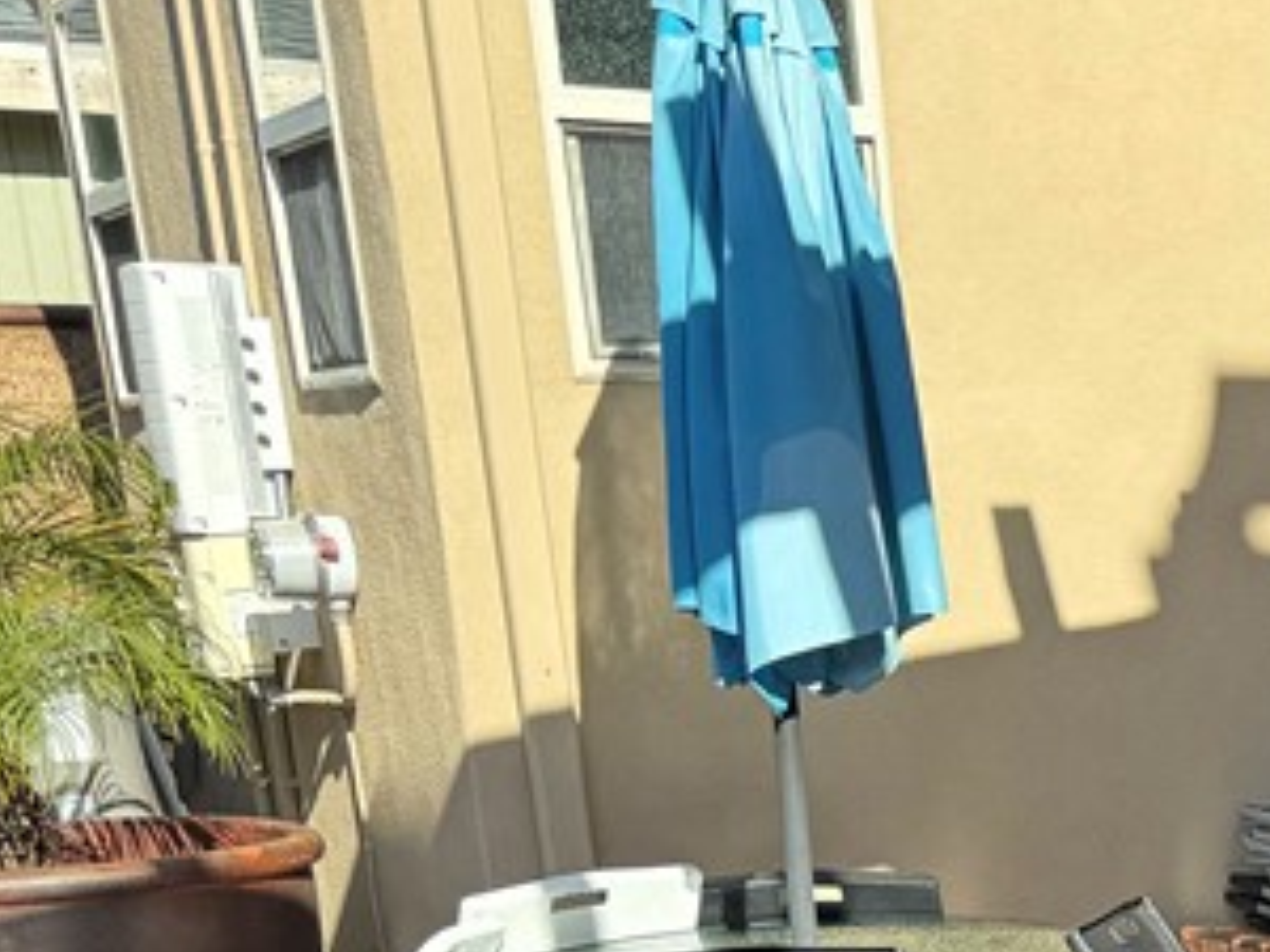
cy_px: 1400
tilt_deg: -17.8
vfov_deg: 16.5
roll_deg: +0.7
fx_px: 3008
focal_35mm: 82
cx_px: 1939
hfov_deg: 20.3
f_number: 1.78
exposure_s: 1/864
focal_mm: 6.86
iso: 80
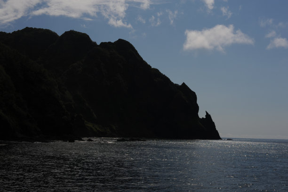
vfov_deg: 26.9
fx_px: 400
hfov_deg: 39.6
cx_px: 144
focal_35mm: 50
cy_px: 96
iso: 200
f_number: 14
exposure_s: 1/1250
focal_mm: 50
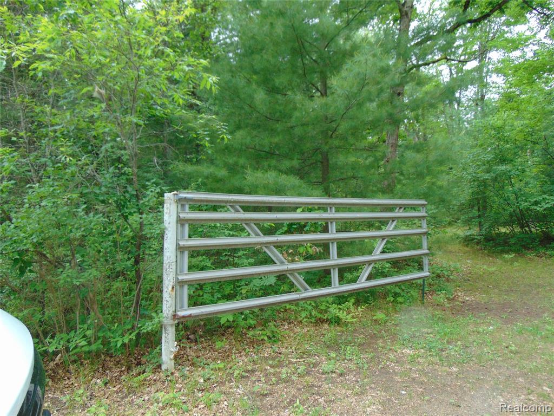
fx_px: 400
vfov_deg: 54.9
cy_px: 208
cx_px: 277
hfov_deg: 69.4
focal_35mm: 25
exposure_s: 1/30
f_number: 3
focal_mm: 4.5
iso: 100
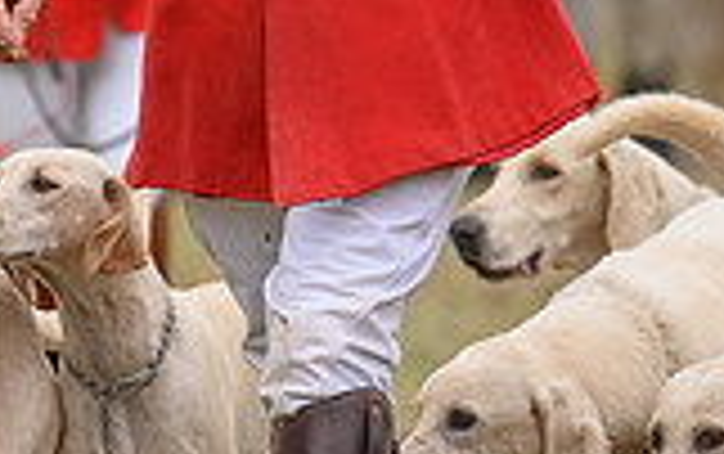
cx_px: -107
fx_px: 17303
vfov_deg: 1.5
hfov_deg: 2.4
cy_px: -9
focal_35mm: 876
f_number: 3.2
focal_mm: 200
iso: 400
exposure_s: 1/800
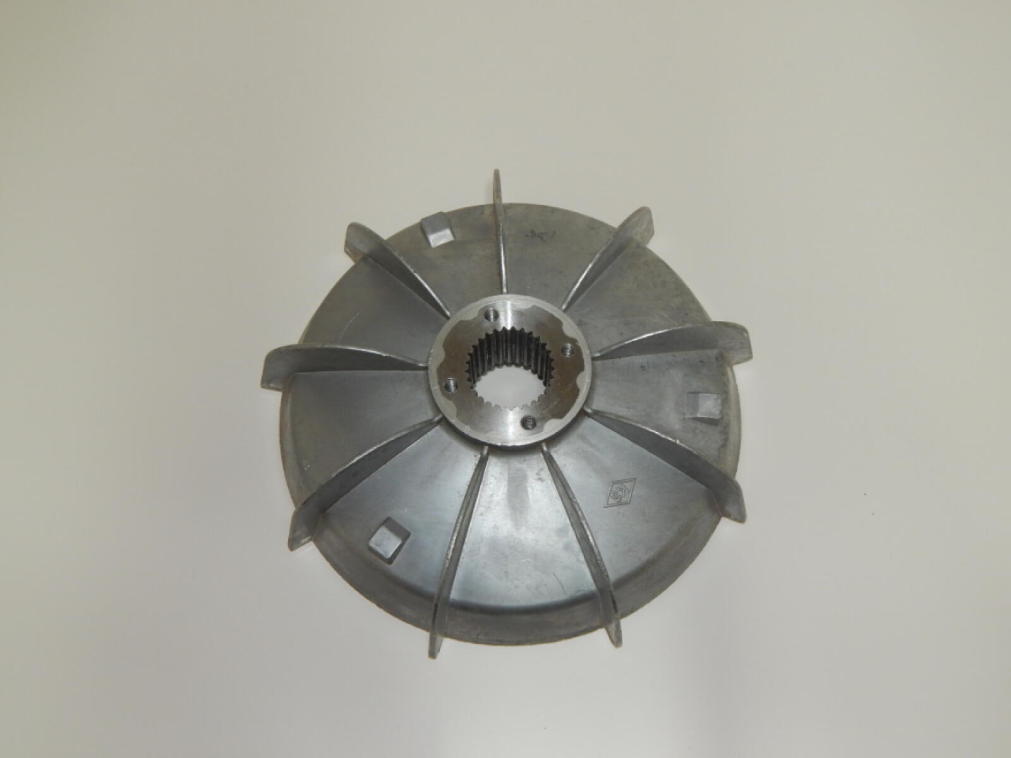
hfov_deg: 49.0
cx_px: 506
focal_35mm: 38
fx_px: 1110
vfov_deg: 37.7
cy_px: 379
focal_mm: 6.8
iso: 200
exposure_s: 1/30
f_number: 3.4
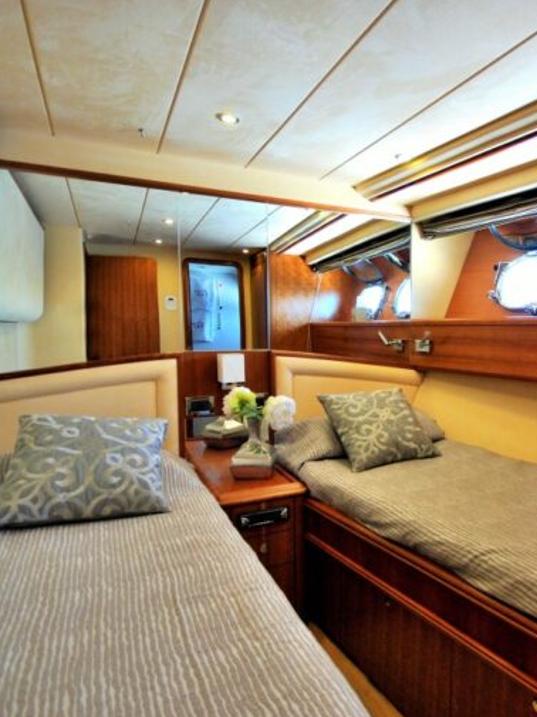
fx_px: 455
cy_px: 358
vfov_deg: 76.4
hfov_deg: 57.6
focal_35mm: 22
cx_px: 411
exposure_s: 1/30
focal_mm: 10
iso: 280
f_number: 4
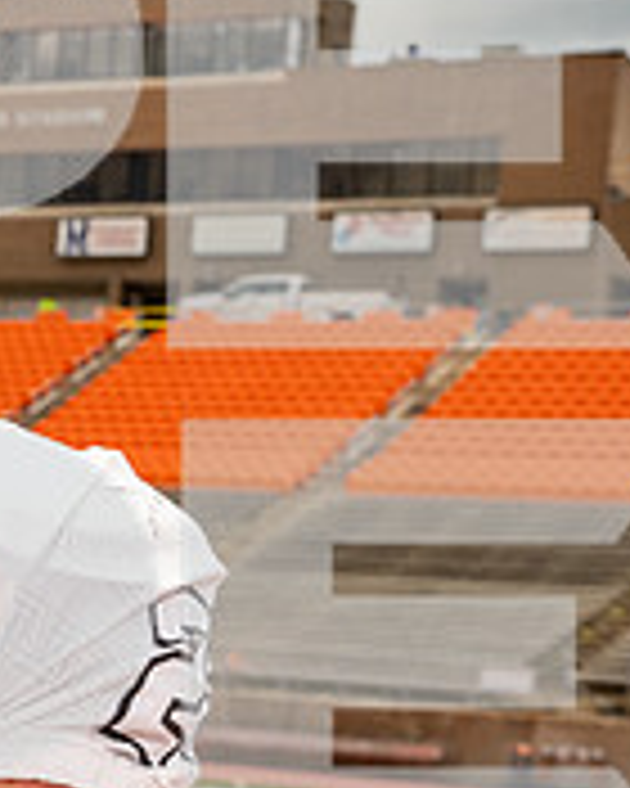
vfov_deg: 14.3
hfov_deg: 10.9
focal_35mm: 134
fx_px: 3123
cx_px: -446
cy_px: 660
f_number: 8
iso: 100
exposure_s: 1/320
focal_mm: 43
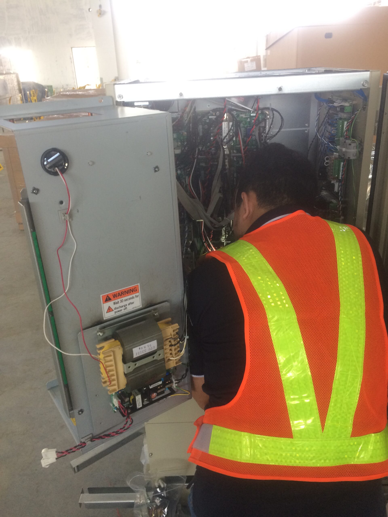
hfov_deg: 48.2
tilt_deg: -25.6
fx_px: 433
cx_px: 194
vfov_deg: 61.7
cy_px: 258
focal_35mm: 29
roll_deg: +2.6
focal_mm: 4.15
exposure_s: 1/30
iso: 100
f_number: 2.2
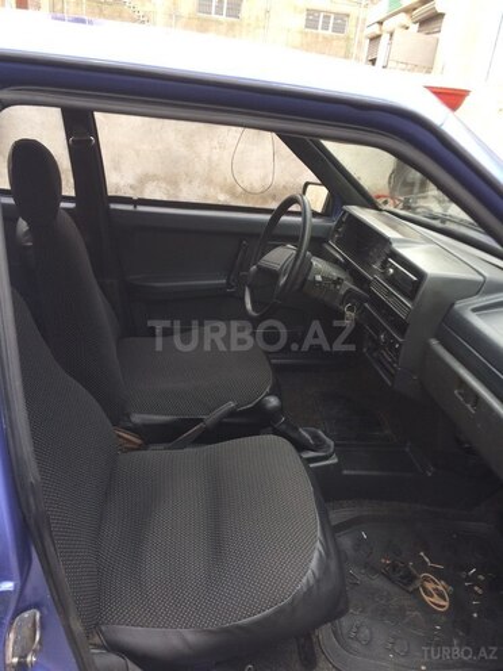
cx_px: 252
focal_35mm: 29
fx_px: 562
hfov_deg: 48.2
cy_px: 336
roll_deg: -6.2
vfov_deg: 61.7
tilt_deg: -26.0
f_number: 2.2
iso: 32
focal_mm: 4.15
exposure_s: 1/50
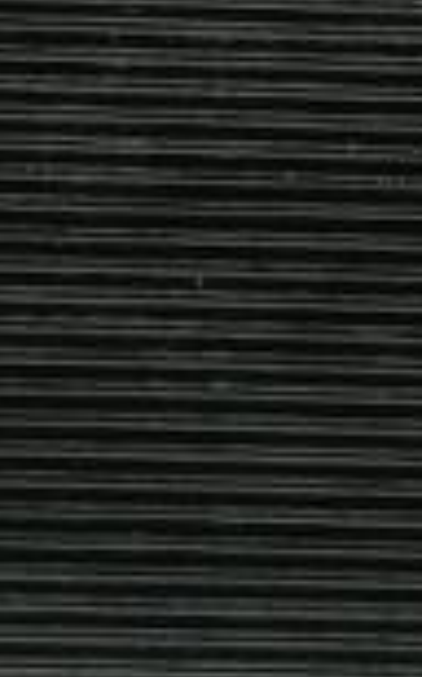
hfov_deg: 5.6
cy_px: -1108
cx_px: 202
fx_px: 4277
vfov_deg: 8.1
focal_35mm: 232
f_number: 1.8
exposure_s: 1/1887
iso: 50
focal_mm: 5.3
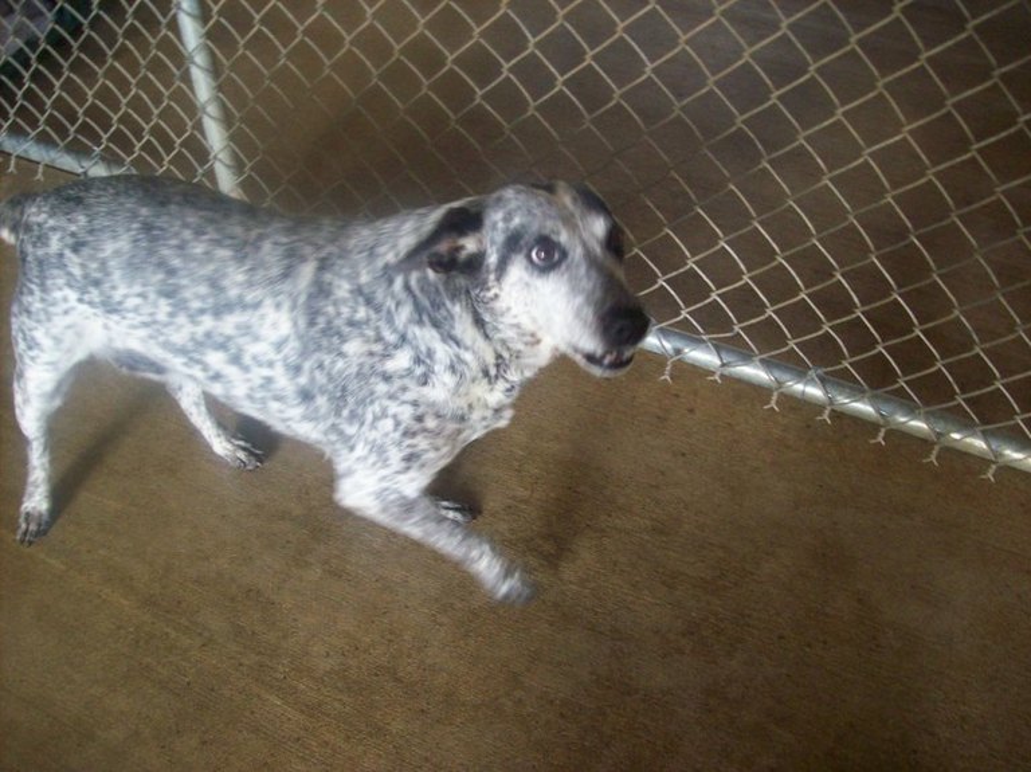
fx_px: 1072
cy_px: 386
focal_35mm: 36
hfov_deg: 51.4
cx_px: 516
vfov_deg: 39.6
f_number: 2.7
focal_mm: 6
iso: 200
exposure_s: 1/64
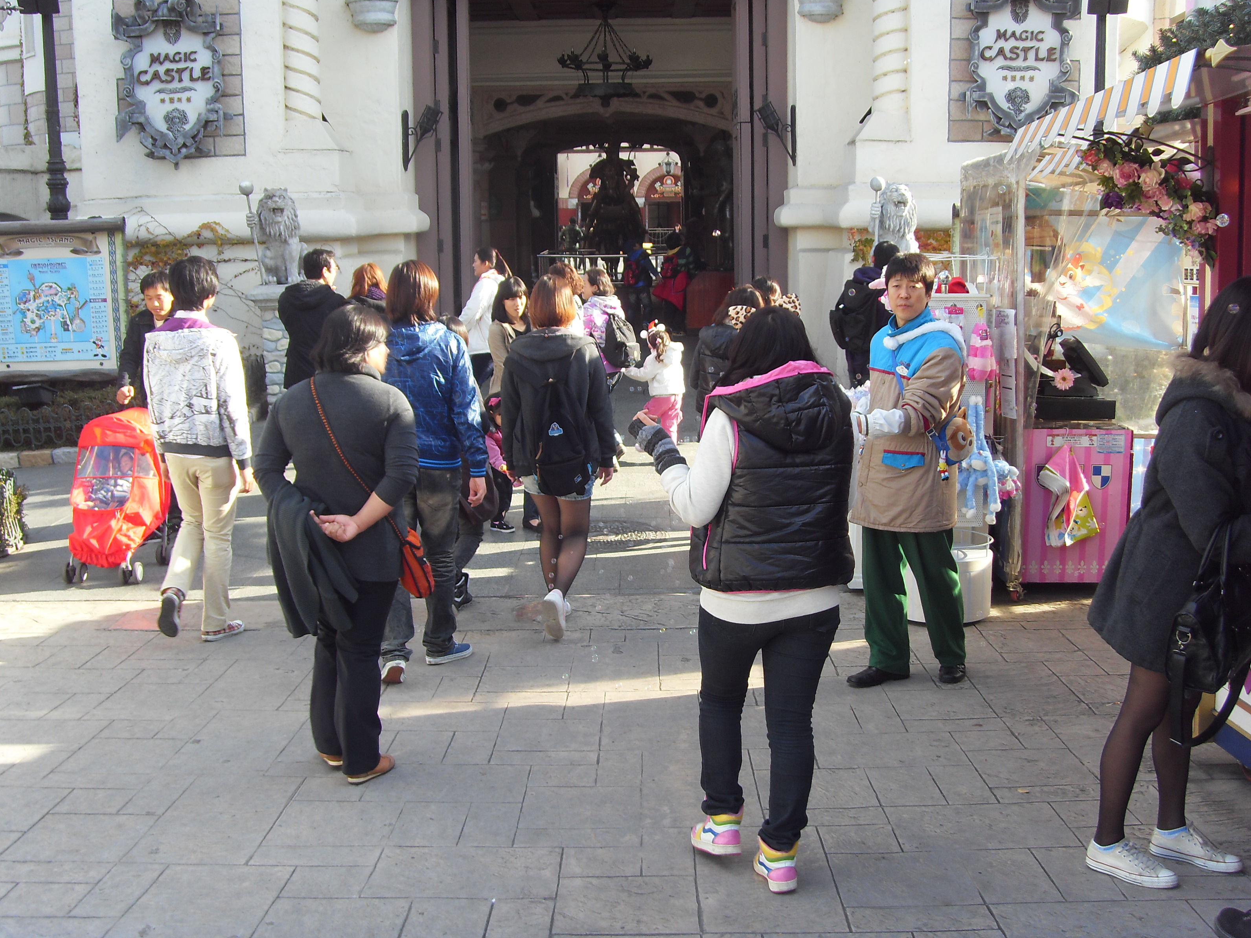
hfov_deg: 46.8
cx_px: 610
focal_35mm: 40
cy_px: 459
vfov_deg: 36.0
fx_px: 1446
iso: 80
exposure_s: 1/180
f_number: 3.5
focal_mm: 6.6
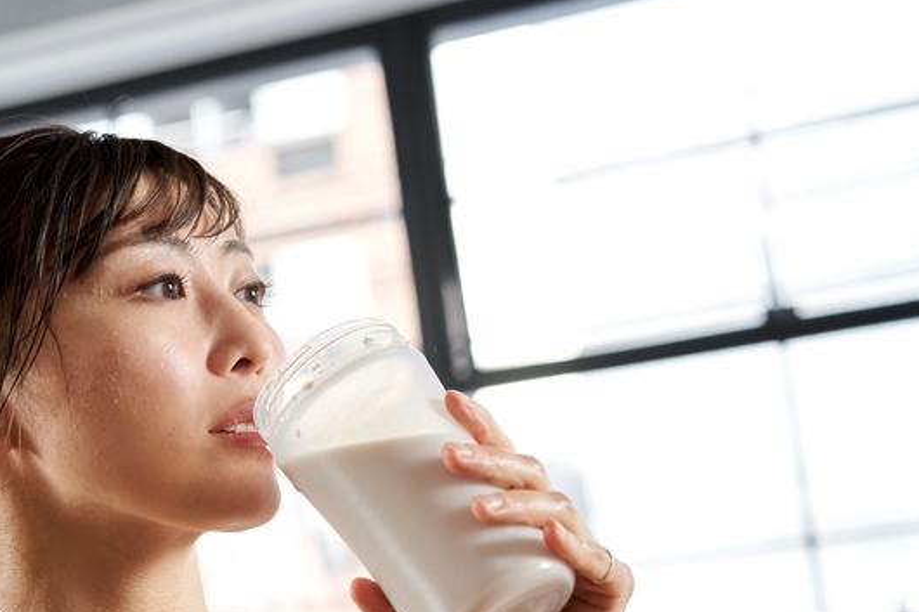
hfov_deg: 24.4
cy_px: 387
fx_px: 2118
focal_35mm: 83
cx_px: 328
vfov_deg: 16.4
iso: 1250
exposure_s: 1/50
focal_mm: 55
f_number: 3.5
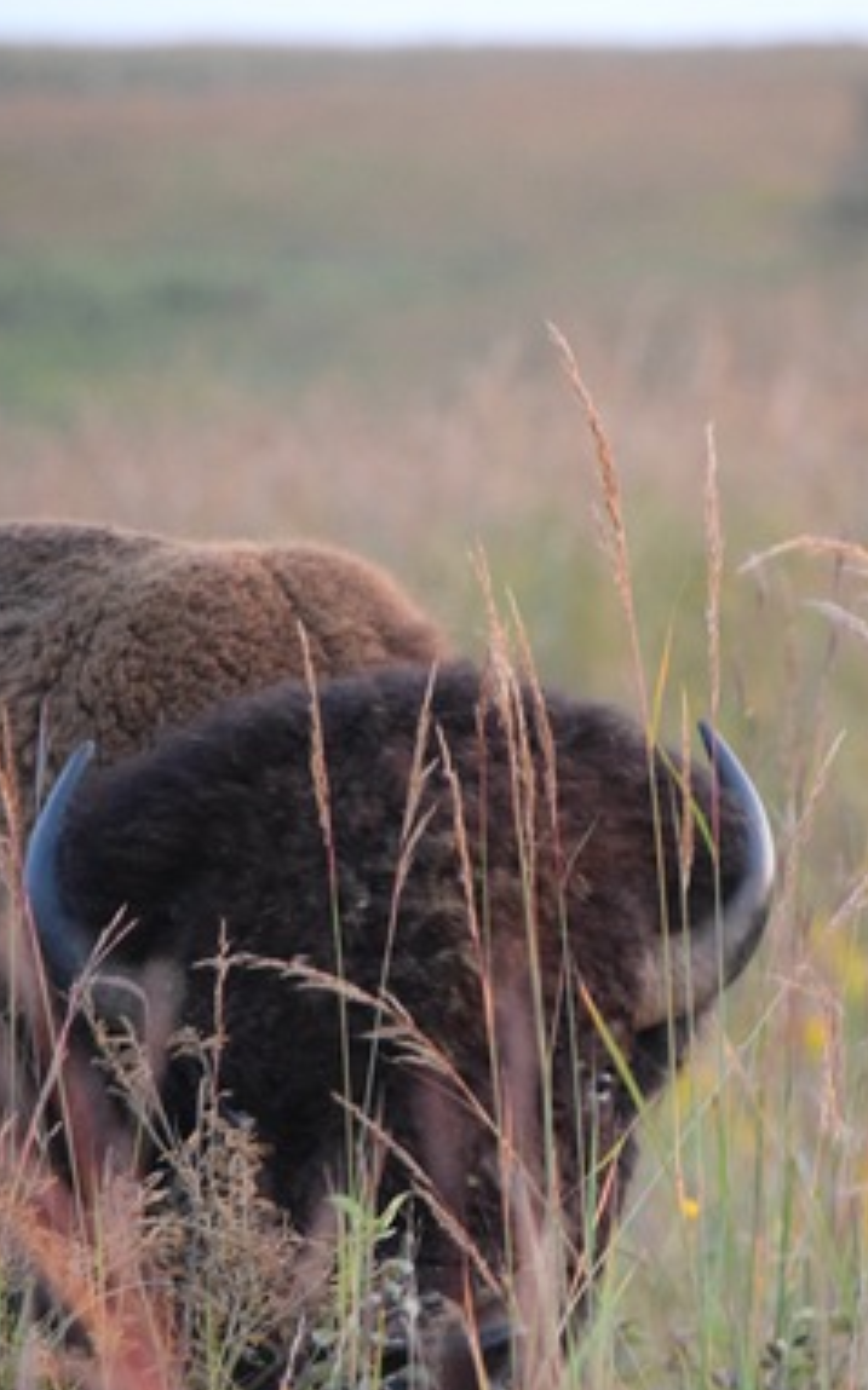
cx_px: 514
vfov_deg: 4.8
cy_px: 827
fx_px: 16521
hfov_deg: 3.0
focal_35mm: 436
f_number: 5.3
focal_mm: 210
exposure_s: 1/25
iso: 3200
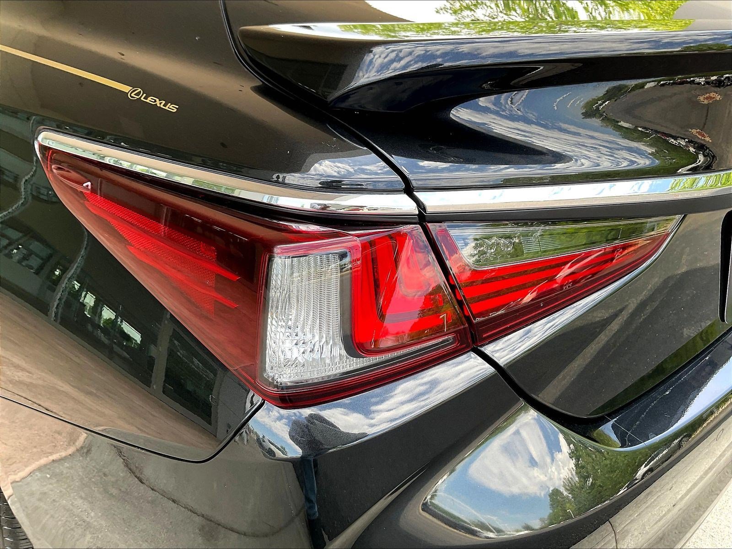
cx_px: 366
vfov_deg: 48.2
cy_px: 274
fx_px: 613
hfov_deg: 61.7
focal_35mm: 29
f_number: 1.8
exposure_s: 1/122
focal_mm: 3
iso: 20
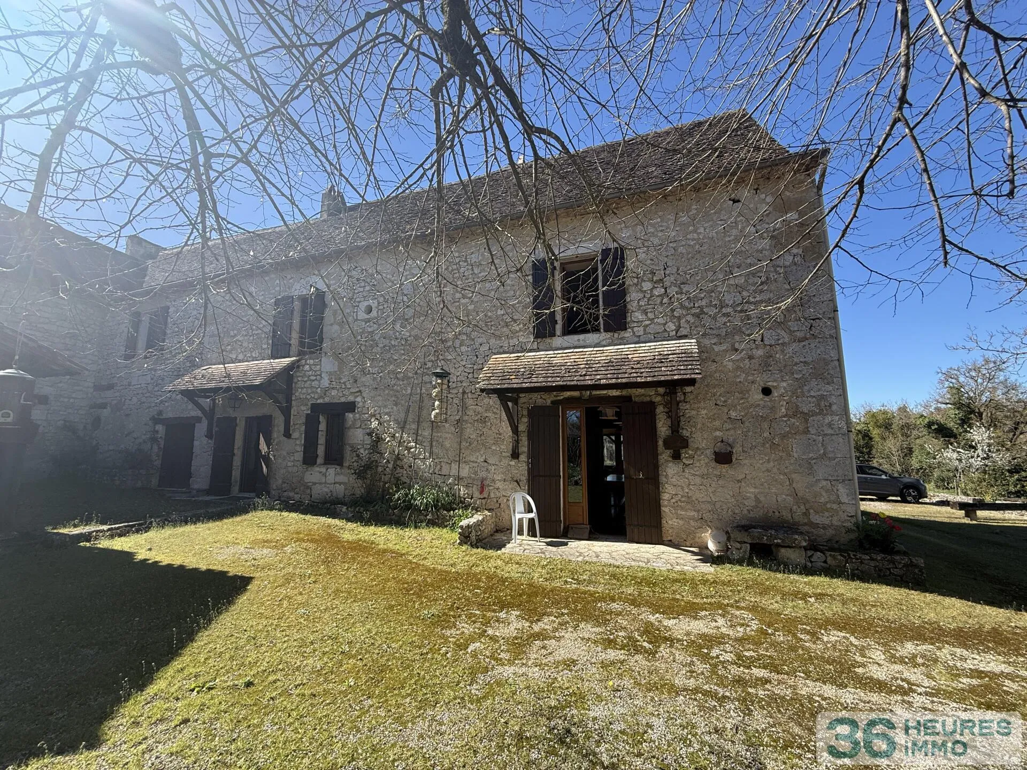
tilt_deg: +8.8
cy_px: 385
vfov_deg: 85.7
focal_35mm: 14
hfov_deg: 102.1
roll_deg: +1.1
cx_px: 514
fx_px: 415
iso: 64
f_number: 2.2
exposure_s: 1/596
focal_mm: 2.22
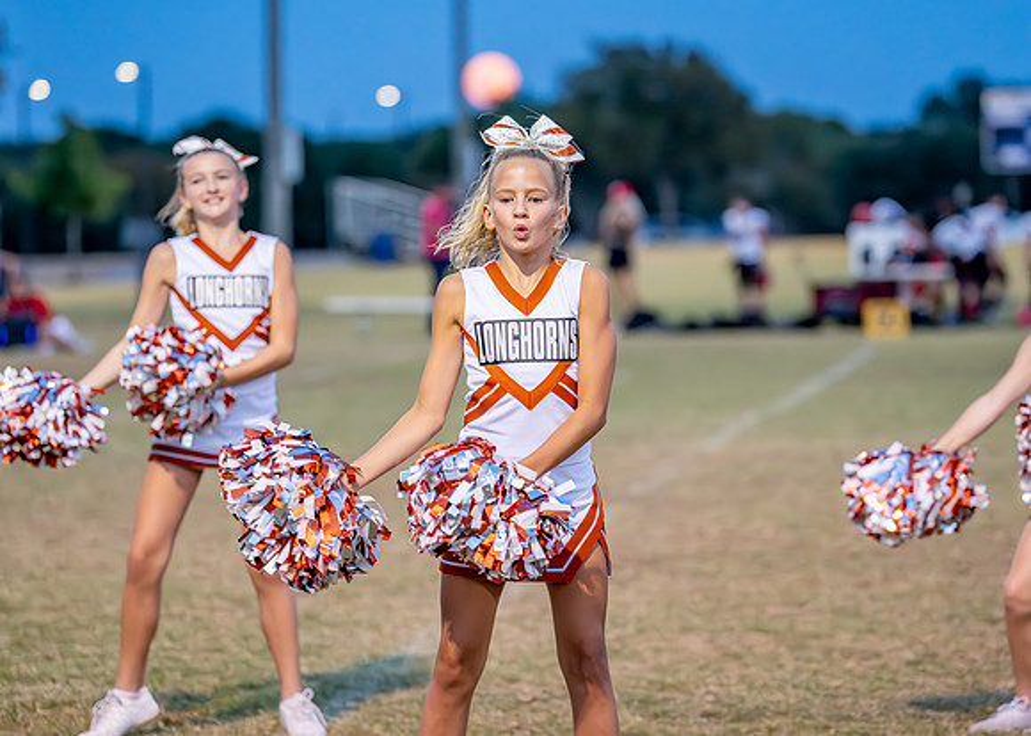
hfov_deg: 12.2
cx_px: 530
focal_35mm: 165
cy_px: 350
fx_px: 4837
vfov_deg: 8.7
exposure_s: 1/1000
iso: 5000
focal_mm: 133
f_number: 2.8
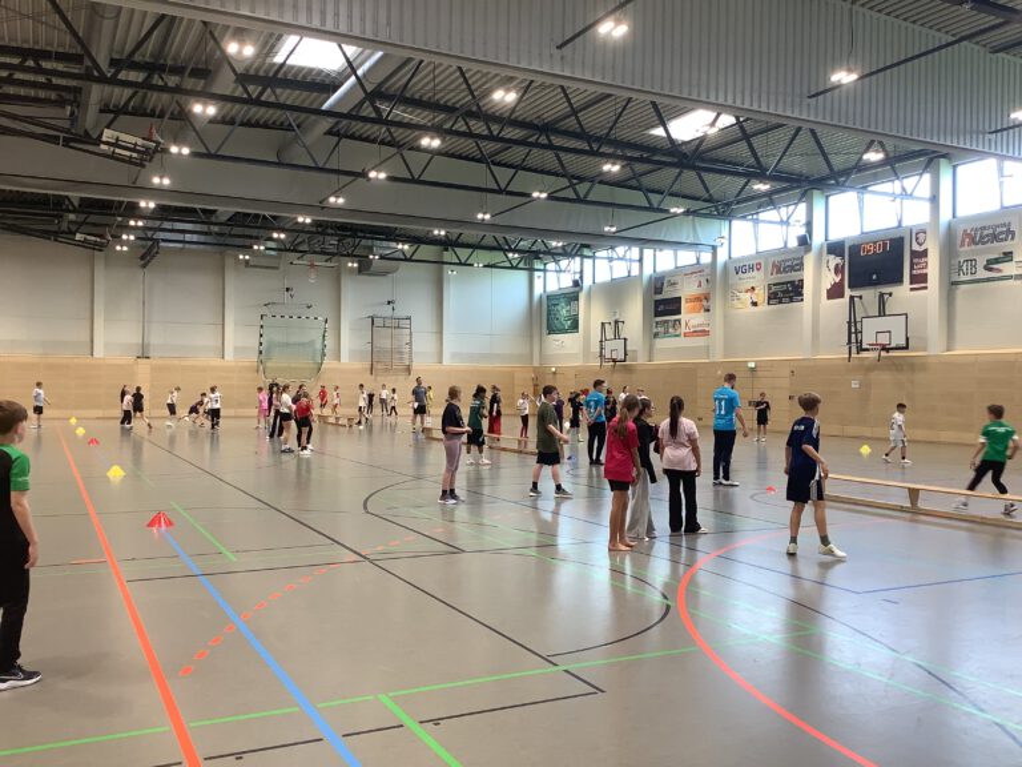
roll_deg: -0.6
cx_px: 511
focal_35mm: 31
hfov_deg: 58.4
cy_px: 384
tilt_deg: -0.8
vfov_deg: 45.4
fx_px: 915
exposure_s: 1/50
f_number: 2.4
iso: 64
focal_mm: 3.3
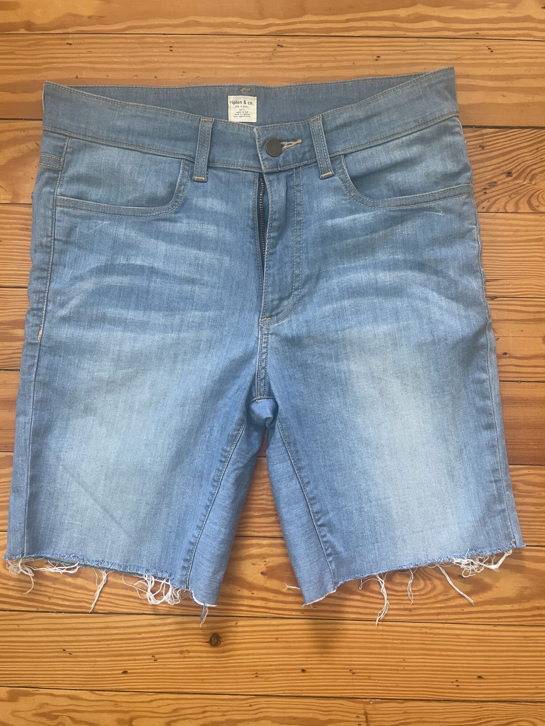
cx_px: 272
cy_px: 363
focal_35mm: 26
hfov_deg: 53.1
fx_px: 546
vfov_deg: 67.3
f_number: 1.6
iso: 160
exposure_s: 1/59
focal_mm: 4.2
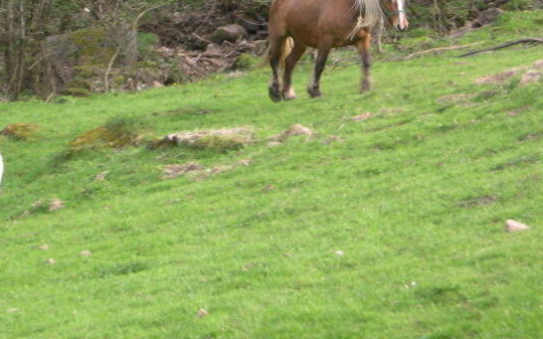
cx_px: 237
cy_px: 57
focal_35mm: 172
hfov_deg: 12.2
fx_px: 2544
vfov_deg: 7.6
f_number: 4.9
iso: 100
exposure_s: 1/53.6
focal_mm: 24
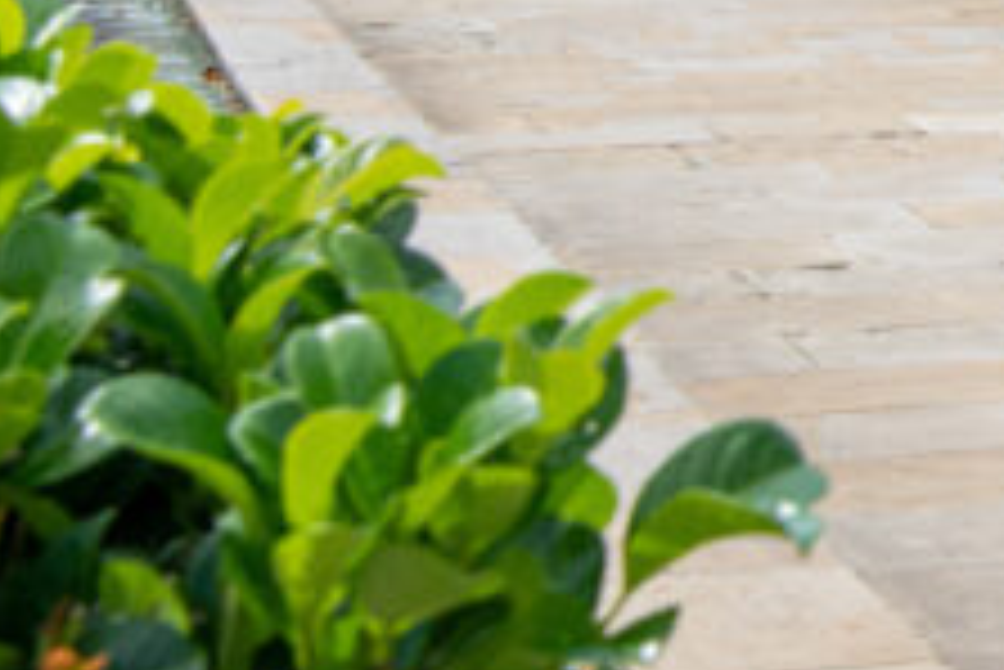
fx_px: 4158
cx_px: 1756
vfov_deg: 9.1
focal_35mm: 149
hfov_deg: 12.6
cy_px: -223
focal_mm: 32
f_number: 8
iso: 200
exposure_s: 1/400
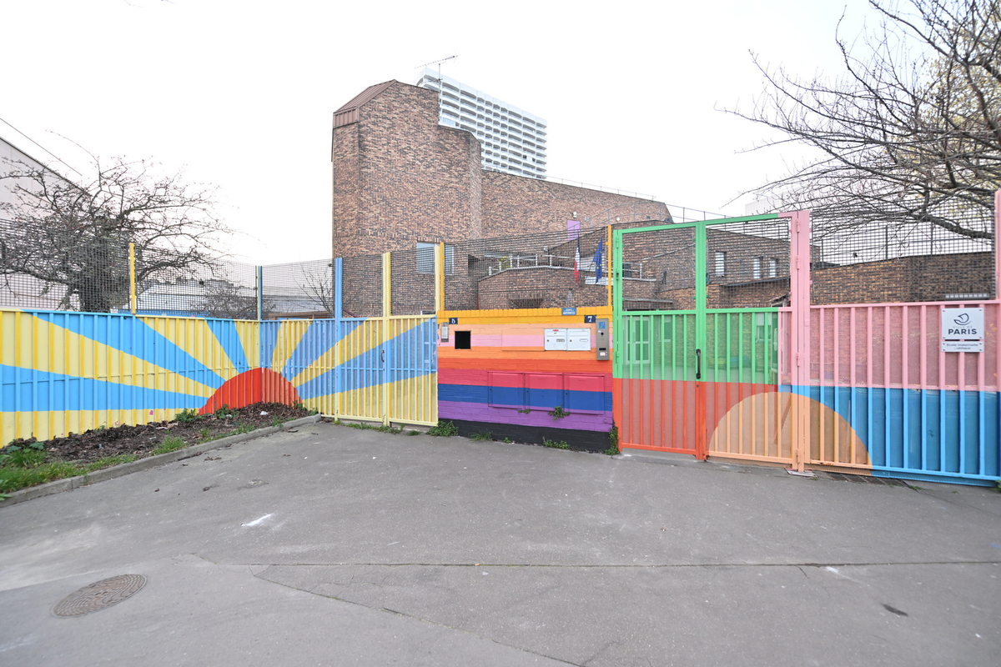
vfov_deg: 81.2
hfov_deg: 104.3
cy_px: 334
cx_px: 500
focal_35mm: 14
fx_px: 389
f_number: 3.5
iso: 720
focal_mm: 14
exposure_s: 1/100
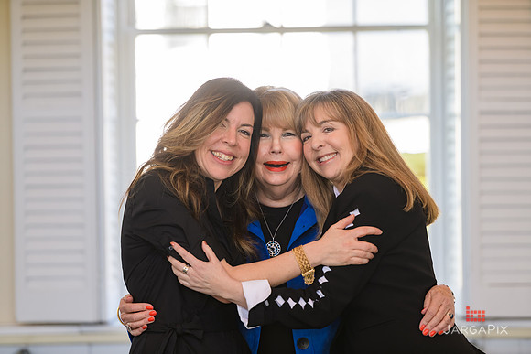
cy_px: 177
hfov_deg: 10.8
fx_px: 2803
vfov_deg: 7.2
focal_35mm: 190
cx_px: 266
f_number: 3.2
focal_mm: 190
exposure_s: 1/125
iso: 400
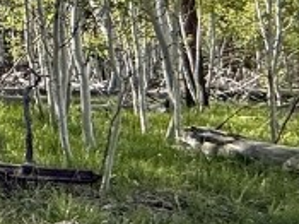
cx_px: -516
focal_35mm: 82
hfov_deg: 12.9
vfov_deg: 17.6
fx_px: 708
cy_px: 12
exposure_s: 1/518
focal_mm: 2.22
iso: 50
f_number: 2.2
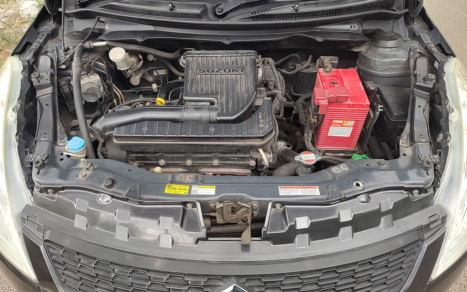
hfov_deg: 72.5
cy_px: 123
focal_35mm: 25
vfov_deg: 49.1
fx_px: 318
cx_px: 237
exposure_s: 1/100
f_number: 1.8
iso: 111
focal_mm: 5.56
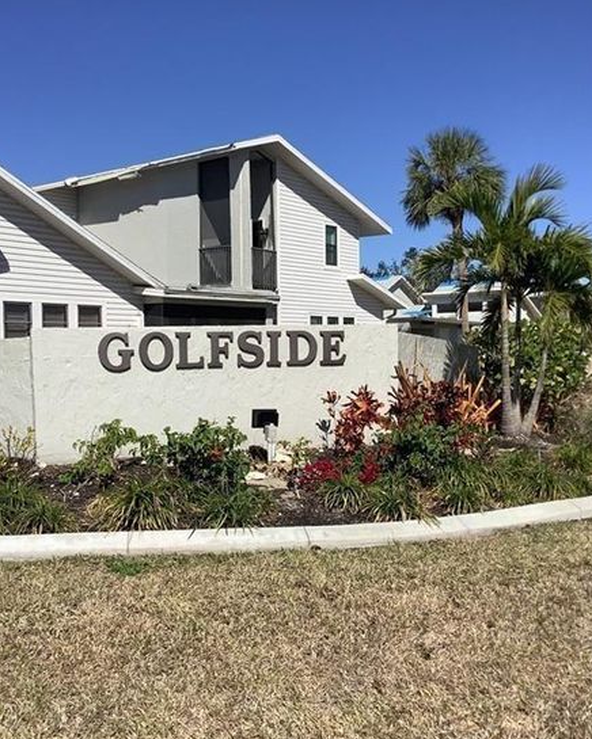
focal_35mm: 37
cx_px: 263
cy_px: 395
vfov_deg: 49.0
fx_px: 810
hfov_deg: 40.1
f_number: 2.4
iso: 25
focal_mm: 3.3
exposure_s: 1/2398
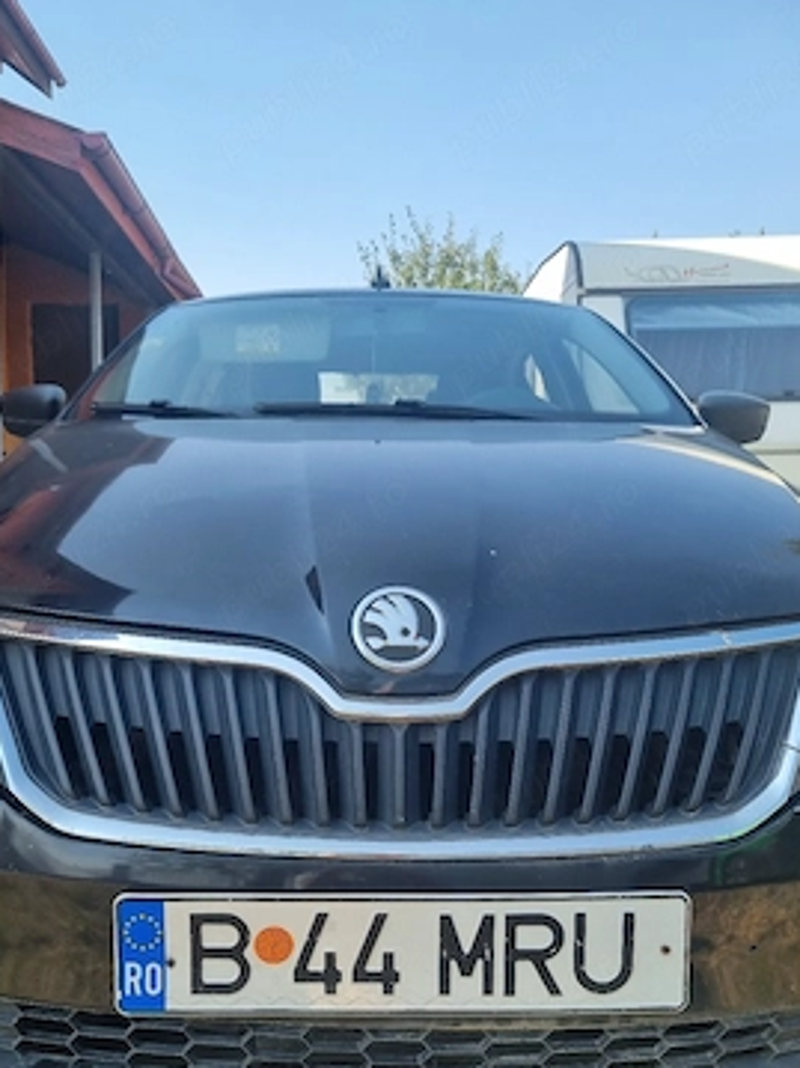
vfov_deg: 61.6
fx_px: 894
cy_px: 586
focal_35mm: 29
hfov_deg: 48.2
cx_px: 372
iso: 50
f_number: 1.8
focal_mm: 5.4
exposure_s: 1/1250
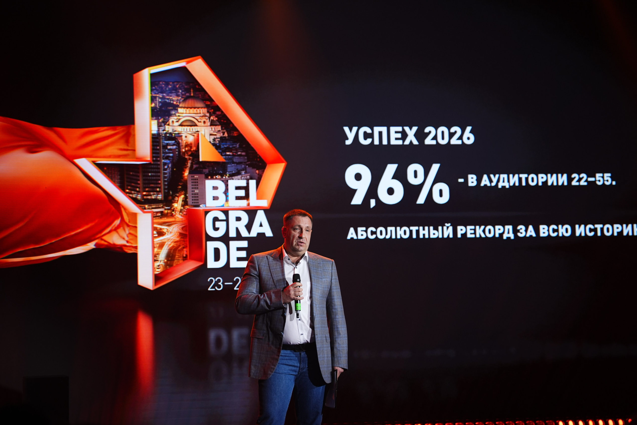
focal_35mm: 96
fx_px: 1699
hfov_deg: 21.2
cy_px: 212
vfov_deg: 14.3
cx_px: 318
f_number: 2.8
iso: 400
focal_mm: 96
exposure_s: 1/200
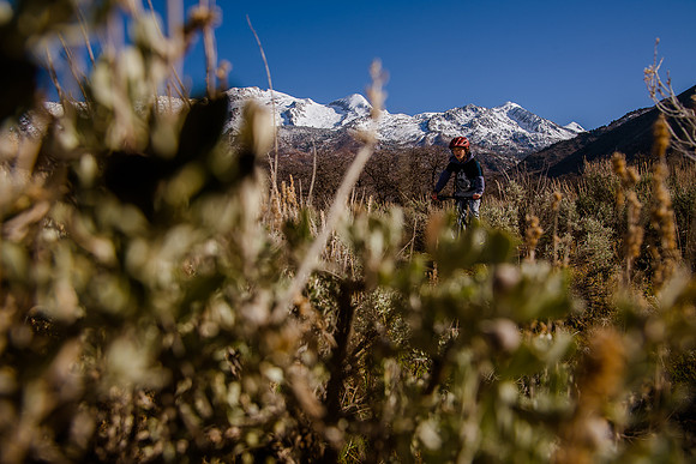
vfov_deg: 42.3
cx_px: 348
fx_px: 599
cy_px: 232
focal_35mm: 31
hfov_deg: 60.3
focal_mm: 31
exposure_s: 1/500
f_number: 10
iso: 200
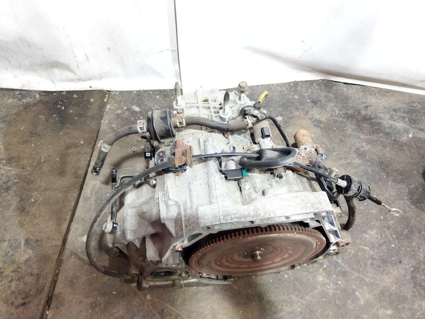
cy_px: 160
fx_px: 331
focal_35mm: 27
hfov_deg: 65.3
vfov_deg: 51.4
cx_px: 212
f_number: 1.79
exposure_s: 1/33
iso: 409
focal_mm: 4.71
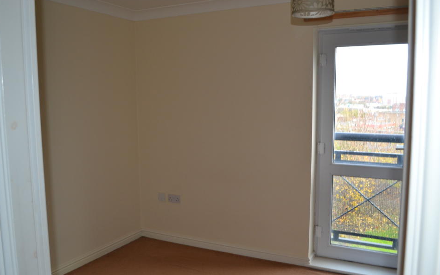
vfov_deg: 38.3
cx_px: 224
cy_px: 141
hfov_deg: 58.1
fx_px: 396
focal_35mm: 33
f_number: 4
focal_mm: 20
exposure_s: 1/60
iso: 400
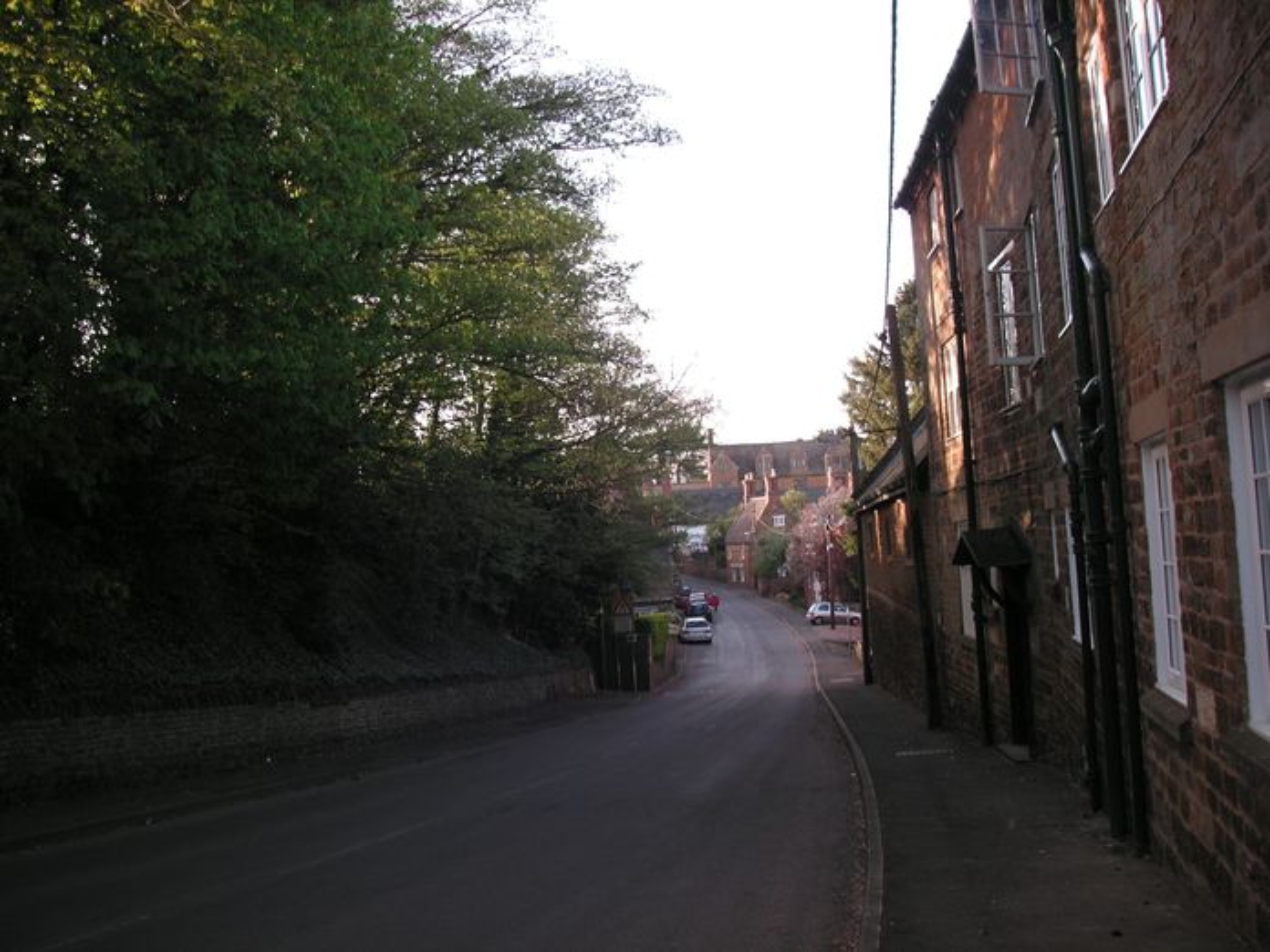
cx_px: 635
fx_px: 1394
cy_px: 476
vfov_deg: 37.7
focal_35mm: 38
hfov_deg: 49.0
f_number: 3.3
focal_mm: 6.3
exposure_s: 1/60
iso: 50
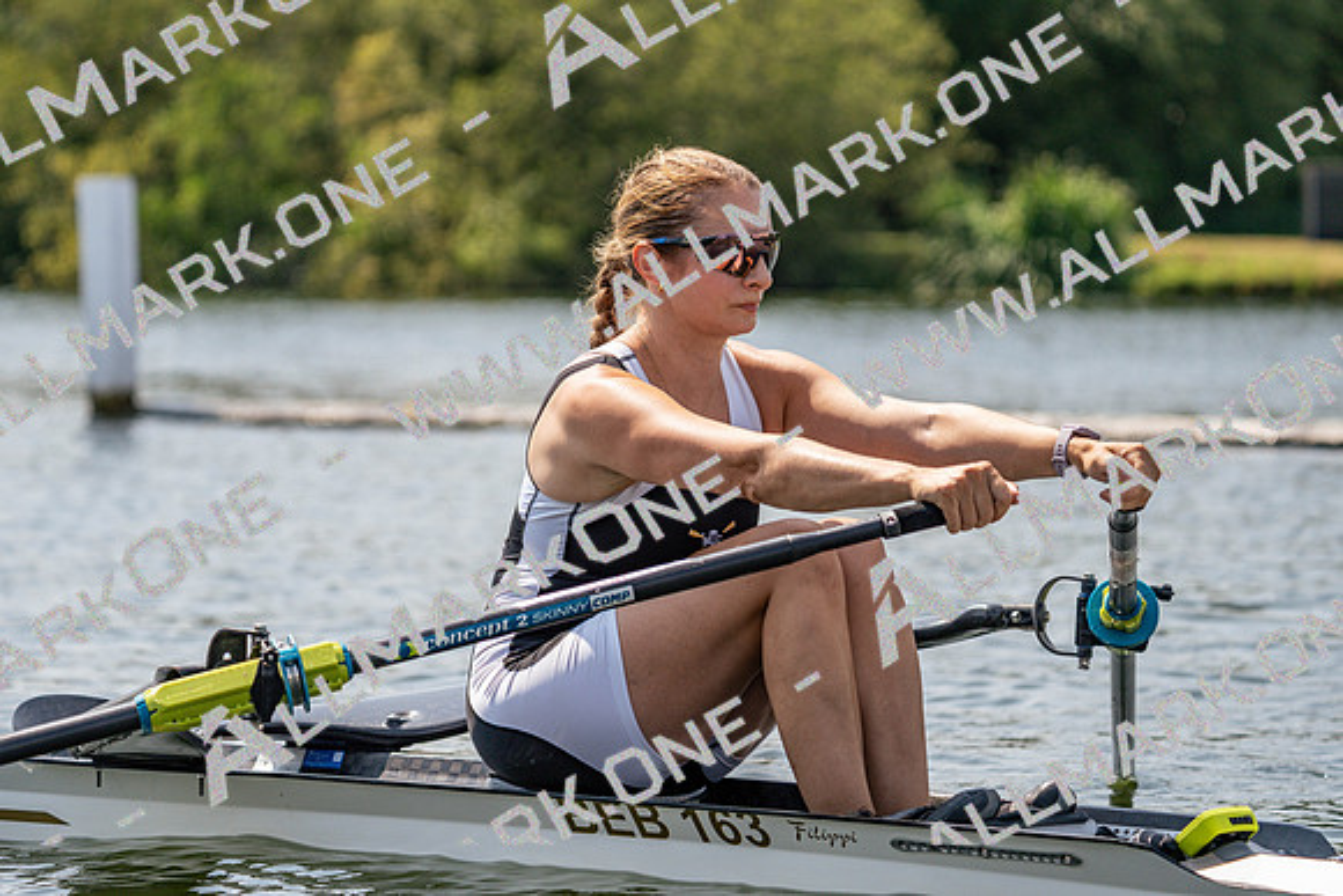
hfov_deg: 10.3
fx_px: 7463
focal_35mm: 200
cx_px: 672
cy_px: 448
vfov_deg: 6.9
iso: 200
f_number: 5.6
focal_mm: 200
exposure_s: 1/1600
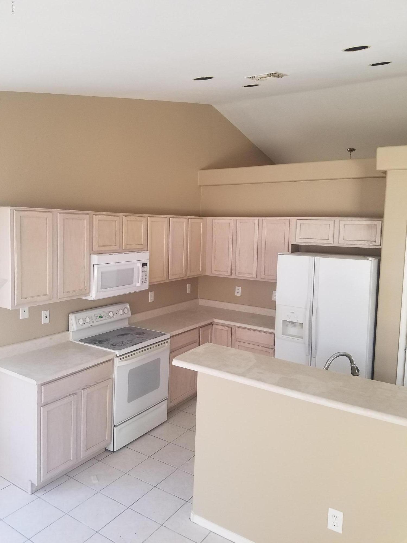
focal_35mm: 26
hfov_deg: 53.1
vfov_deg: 67.3
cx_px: 204
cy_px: 272
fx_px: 408
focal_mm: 4.2
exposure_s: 1/60
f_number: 1.7
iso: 125
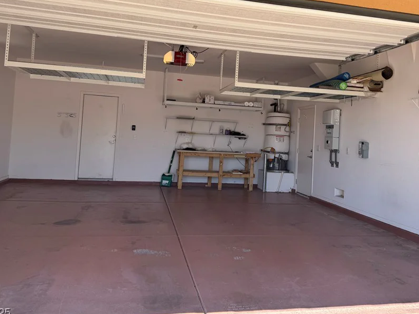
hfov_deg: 58.3
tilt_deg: +1.9
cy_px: 122
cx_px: 228
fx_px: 375
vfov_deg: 45.2
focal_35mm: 31
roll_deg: -2.9
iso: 80
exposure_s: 1/995
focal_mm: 6.76
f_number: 1.78
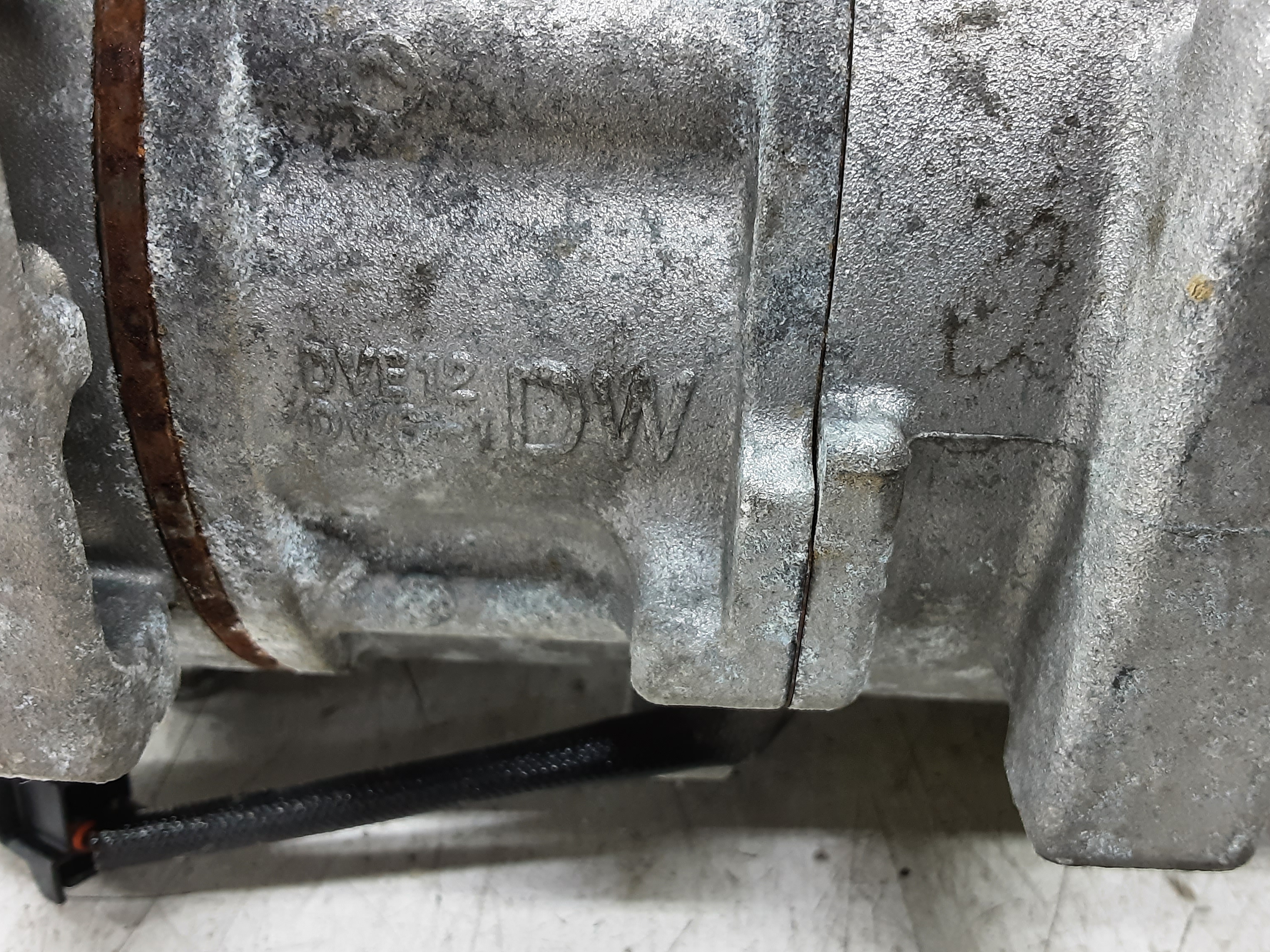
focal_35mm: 29
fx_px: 1064
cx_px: 673
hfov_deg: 61.6
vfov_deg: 48.2
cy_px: 510
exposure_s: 1/25
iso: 160
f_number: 1.9
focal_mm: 2.91
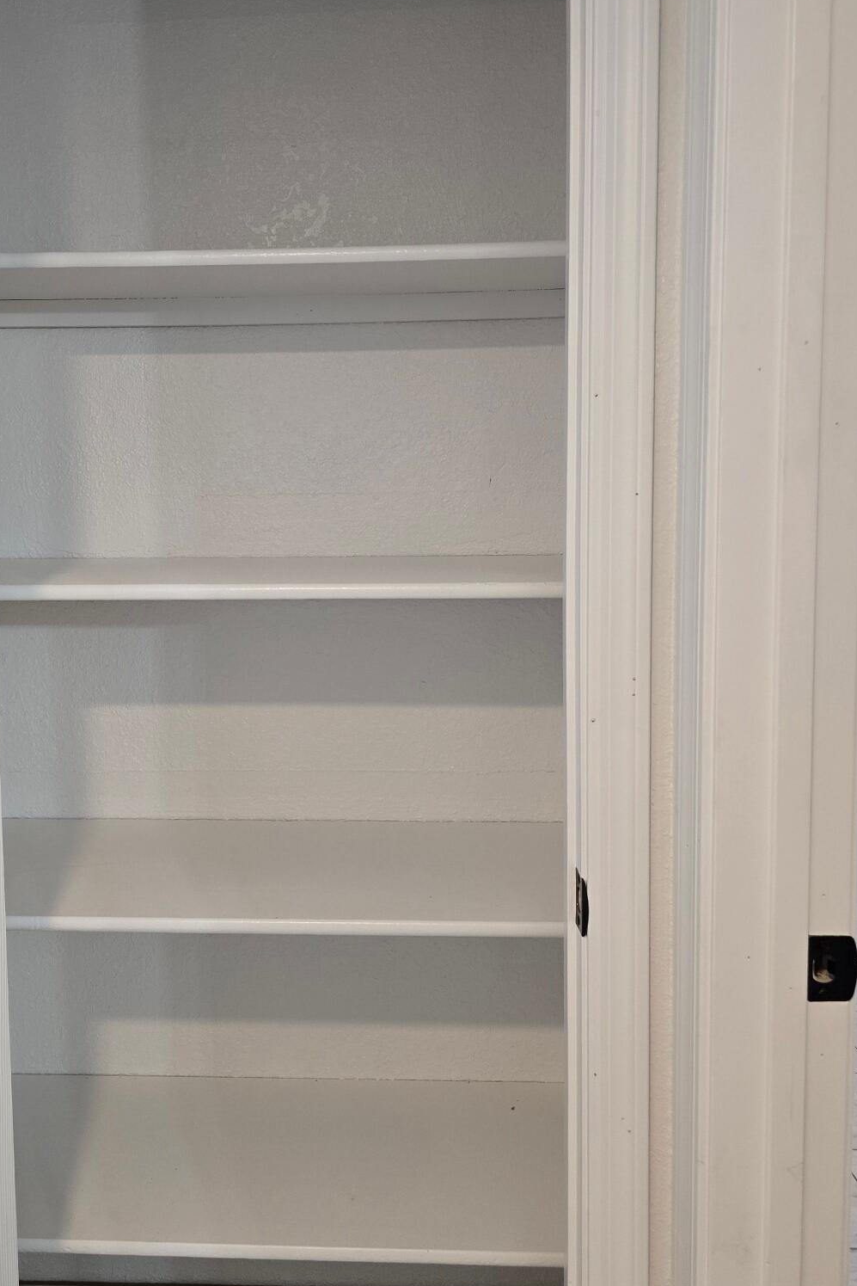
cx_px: 309
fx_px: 1142
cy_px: 558
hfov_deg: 40.8
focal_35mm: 32
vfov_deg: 58.5
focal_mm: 6.3
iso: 320
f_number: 1.7
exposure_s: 1/120
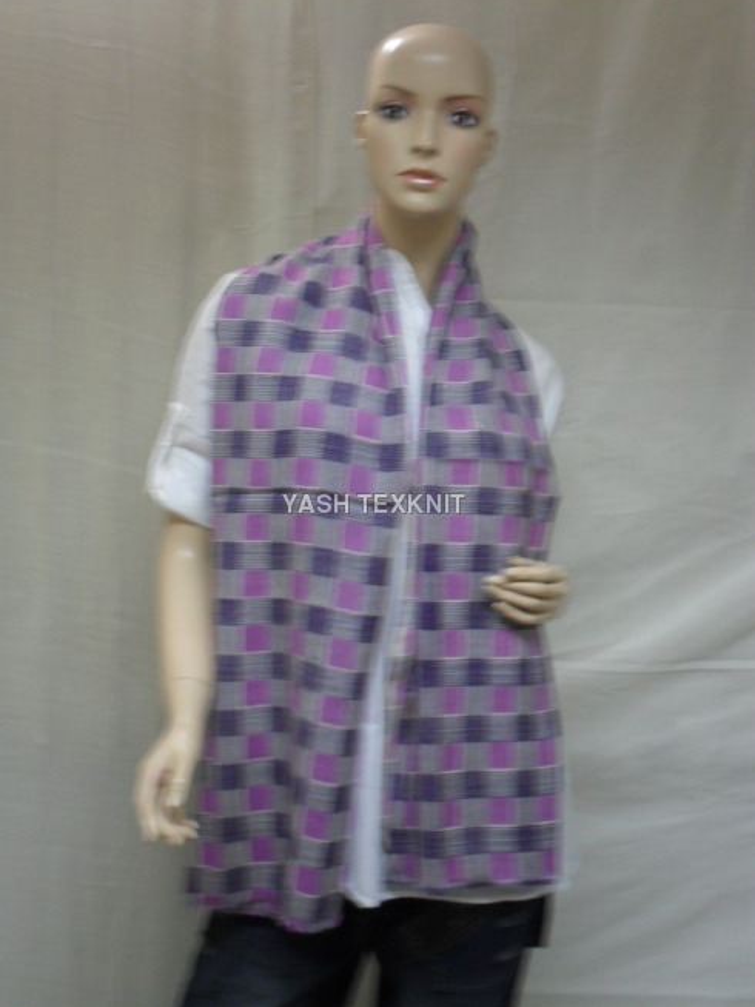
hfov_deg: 29.1
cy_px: 504
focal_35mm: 50
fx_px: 1455
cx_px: 373
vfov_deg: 38.2
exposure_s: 1/15
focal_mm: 8.7
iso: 200
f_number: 3.9
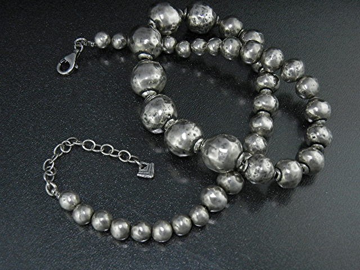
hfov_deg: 36.8
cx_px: 180
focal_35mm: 52
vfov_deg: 28.0
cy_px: 135
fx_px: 541
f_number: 7.8
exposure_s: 1/30
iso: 800
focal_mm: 9.3
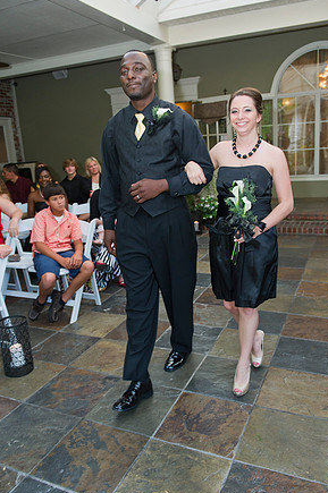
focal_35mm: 30
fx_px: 411
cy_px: 245
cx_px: 169
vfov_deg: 62.0
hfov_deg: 43.5
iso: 800
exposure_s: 1/100
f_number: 5
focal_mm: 29
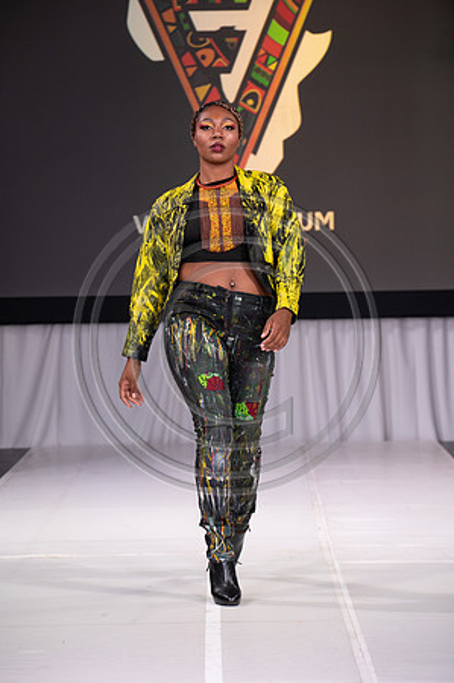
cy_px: 342
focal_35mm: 135
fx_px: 2559
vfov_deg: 15.2
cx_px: 227
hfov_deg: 10.1
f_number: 5.6
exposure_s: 1/400
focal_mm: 135
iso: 2000
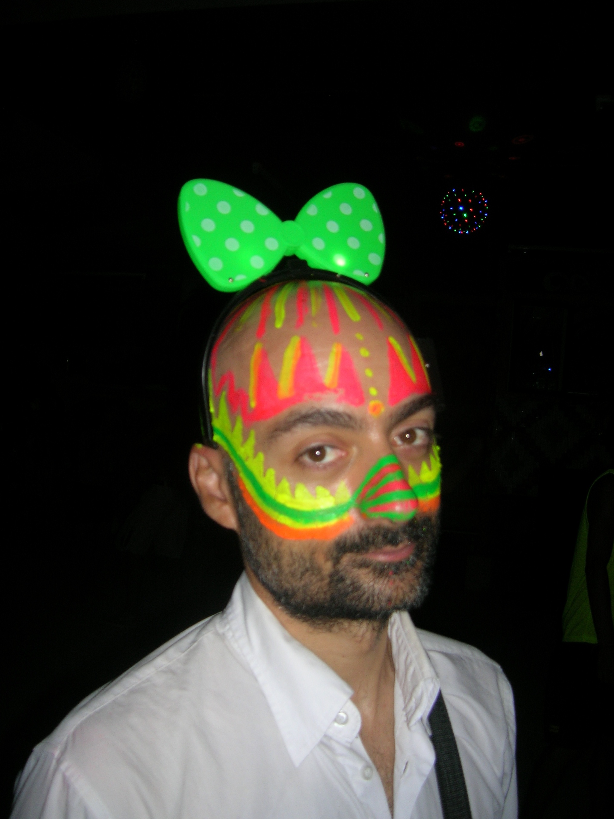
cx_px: 307
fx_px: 804
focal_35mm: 34
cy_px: 410
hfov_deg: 41.8
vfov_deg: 54.0
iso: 50
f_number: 2.9
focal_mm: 5.7
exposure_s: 1/60.1
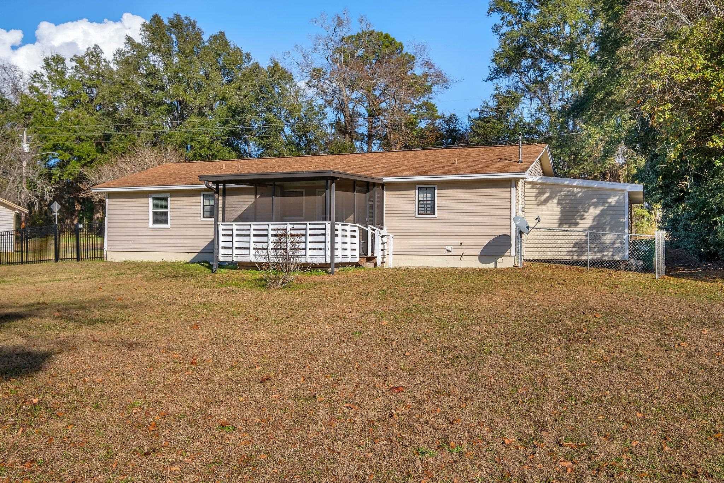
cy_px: 242
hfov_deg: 61.9
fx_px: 603
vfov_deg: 43.6
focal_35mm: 30
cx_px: 362
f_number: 8
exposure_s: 1/680
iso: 250
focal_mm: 20
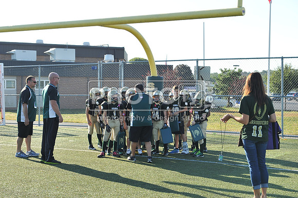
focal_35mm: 70
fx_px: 579
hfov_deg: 28.9
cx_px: 149
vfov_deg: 19.4
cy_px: 99
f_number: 8
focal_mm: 70
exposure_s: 1/200
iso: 200
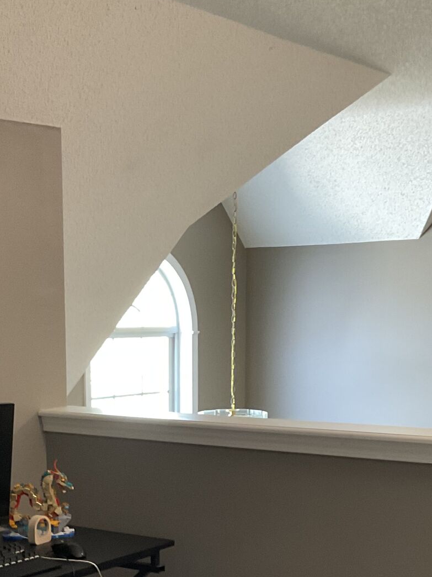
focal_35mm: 64
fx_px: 1065
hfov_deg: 22.8
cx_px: 141
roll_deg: +0.9
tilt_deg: -9.2
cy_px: 516
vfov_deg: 29.1
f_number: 1.8
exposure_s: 1/40
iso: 200
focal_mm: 3
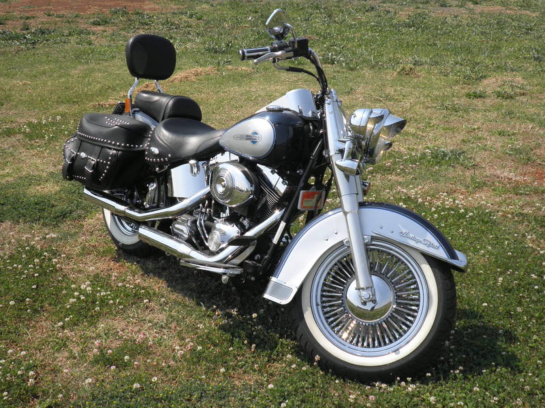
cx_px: 272
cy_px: 204
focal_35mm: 53
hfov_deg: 36.2
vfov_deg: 27.5
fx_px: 834
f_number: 4.8
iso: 64
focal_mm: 9.6
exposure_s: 1/400
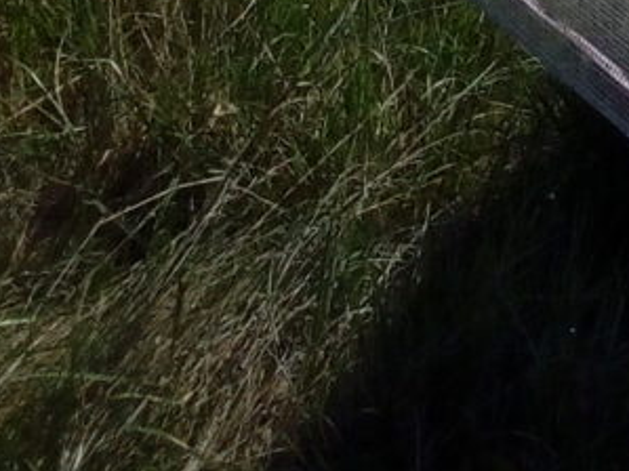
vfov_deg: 7.2
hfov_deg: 9.9
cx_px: 1300
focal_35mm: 185
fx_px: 3360
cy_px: -906
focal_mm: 3.5
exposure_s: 1/4082
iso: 121
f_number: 2
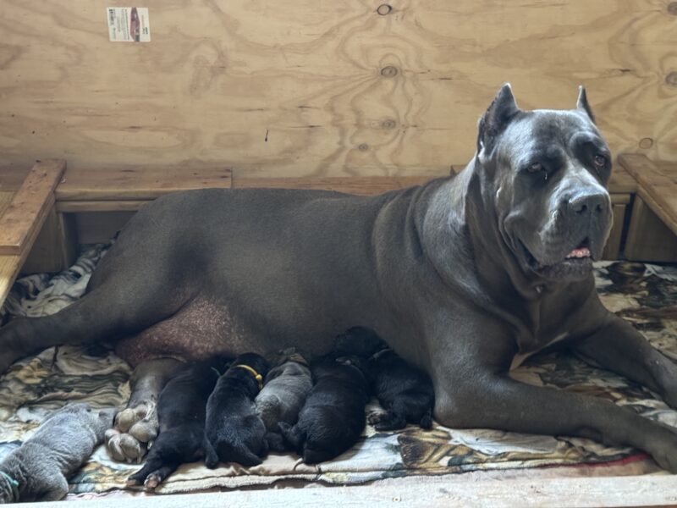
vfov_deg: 30.3
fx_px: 939
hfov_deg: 39.7
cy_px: 254
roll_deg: -1.4
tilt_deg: -24.2
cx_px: 338
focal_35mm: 48
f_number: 1.78
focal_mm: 6.76
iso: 800
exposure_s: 1/30
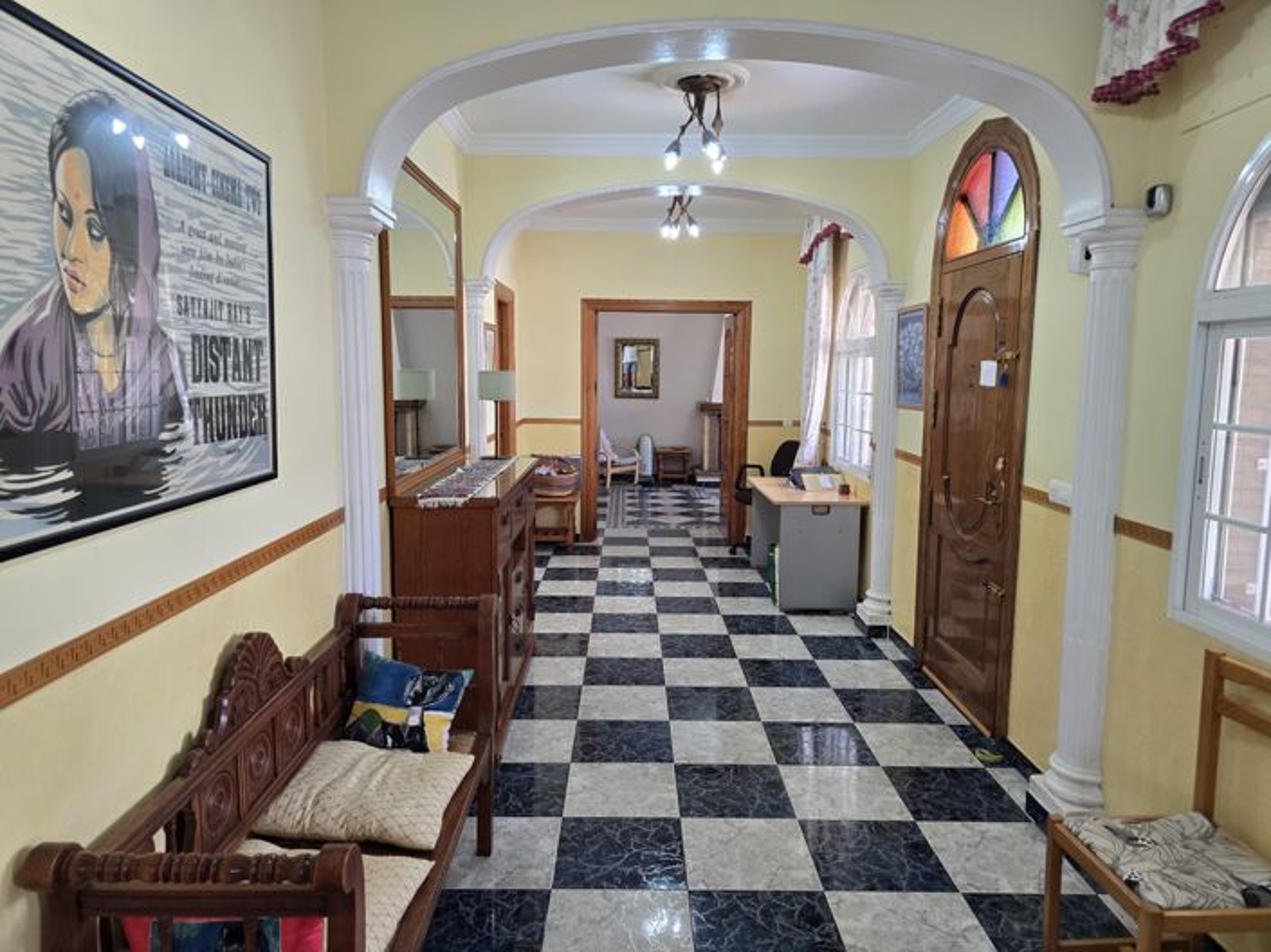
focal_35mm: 23
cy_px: 476
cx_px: 636
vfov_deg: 58.8
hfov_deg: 74.0
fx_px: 844
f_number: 1.7
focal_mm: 6.3
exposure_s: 1/100
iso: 160
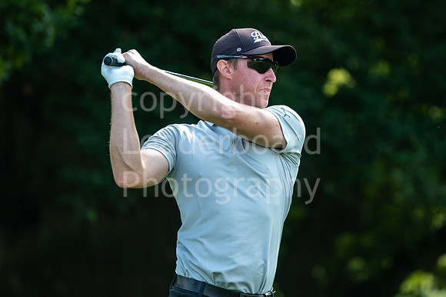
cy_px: 126
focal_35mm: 518
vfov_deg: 2.7
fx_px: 6412
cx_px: 257
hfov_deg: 4.0
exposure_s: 1/640
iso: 200
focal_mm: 300
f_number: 4
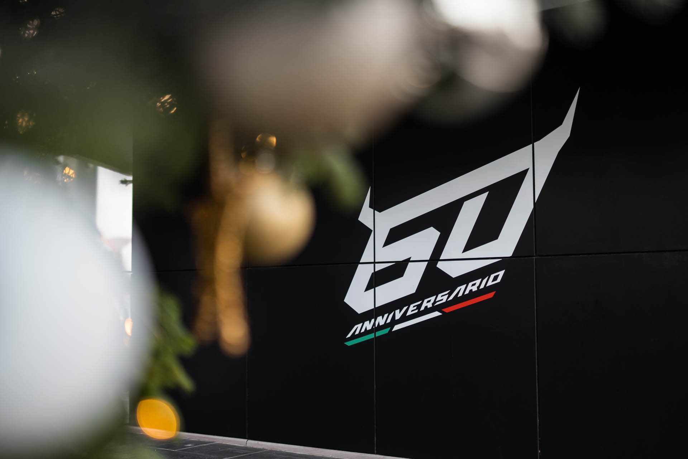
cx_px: 344
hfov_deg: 39.6
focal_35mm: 50
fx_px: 955
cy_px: 230
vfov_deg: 27.0
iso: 100
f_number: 1.4
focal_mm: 50
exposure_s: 1/1000
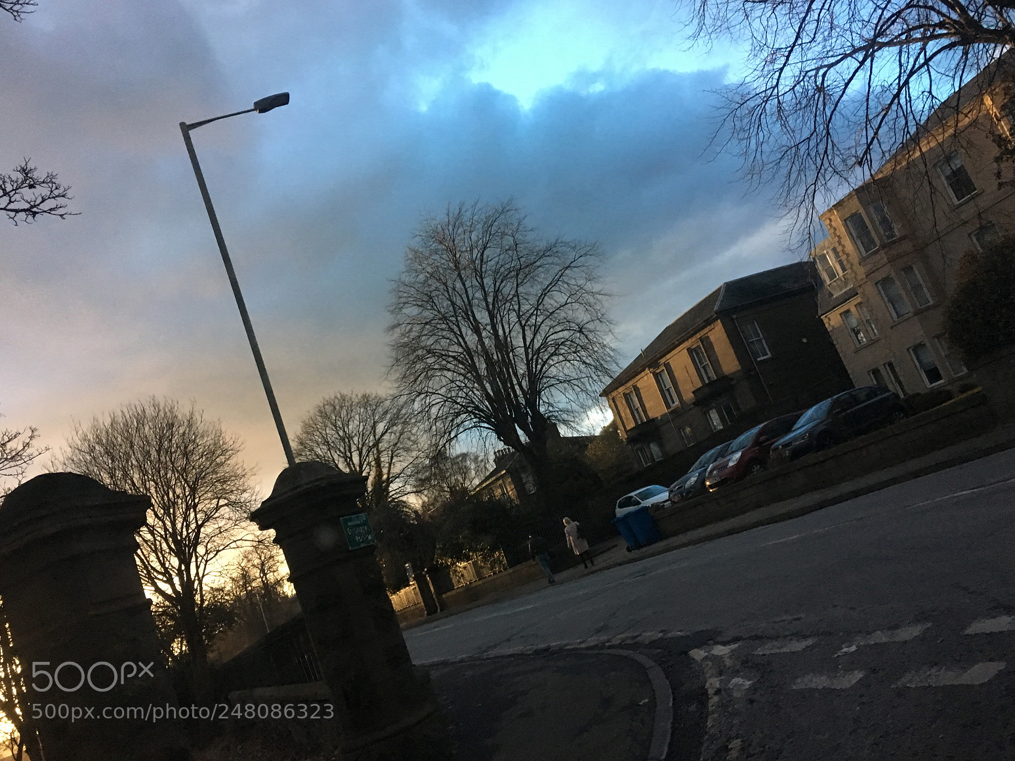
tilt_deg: +14.9
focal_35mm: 30
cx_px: 516
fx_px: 880
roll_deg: +21.7
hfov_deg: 60.0
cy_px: 369
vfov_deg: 46.8
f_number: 2.2
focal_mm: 4.15
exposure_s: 1/25
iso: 200
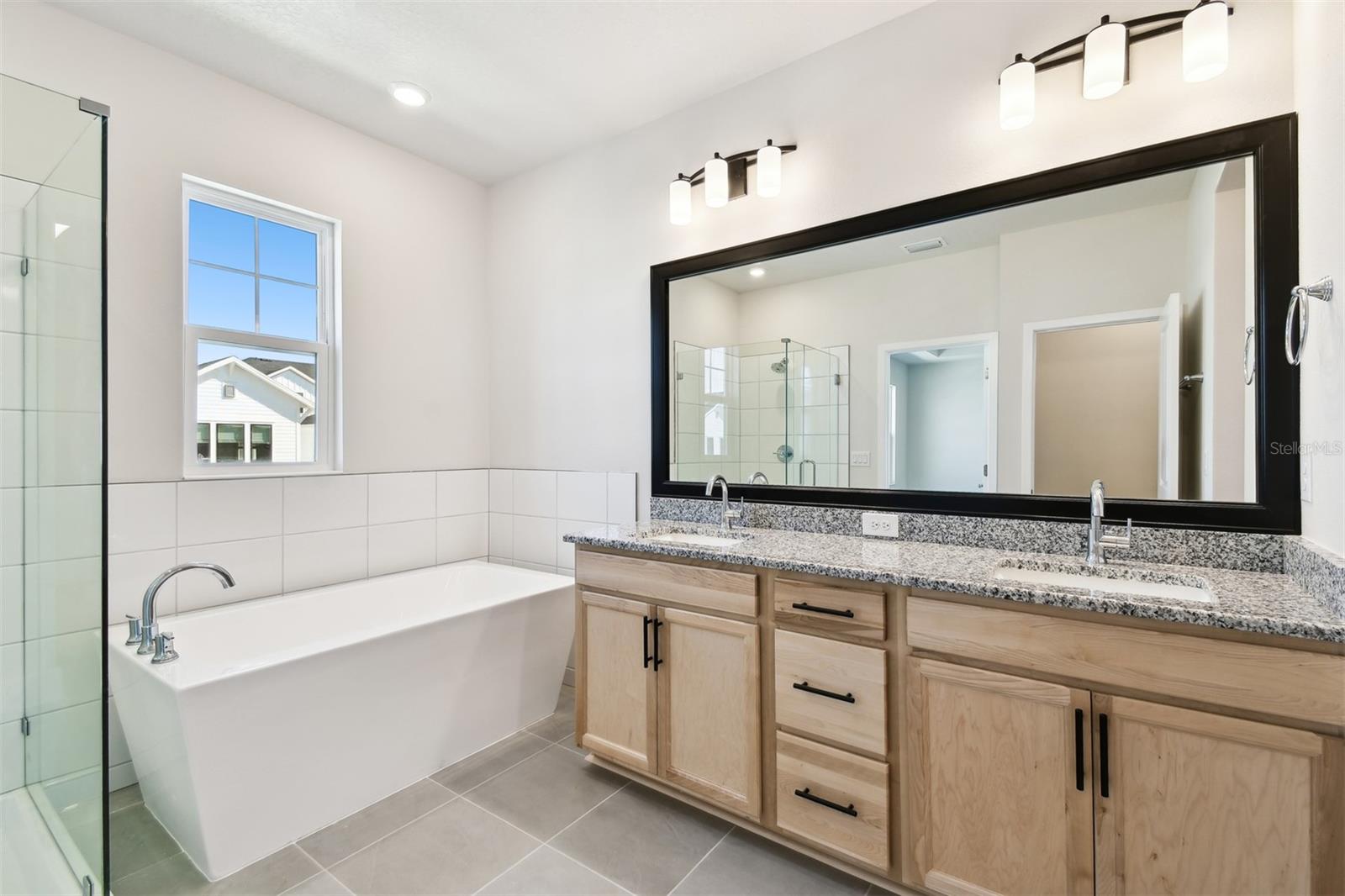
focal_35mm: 15
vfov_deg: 77.3
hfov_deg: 100.4
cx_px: 672
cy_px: 448
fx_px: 560
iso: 100
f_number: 7.1
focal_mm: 10
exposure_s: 1/10
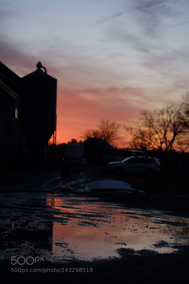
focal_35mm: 83
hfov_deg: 16.5
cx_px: 94
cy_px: 142
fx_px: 653
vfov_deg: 24.5
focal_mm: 55
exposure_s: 1/180
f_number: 4
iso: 200
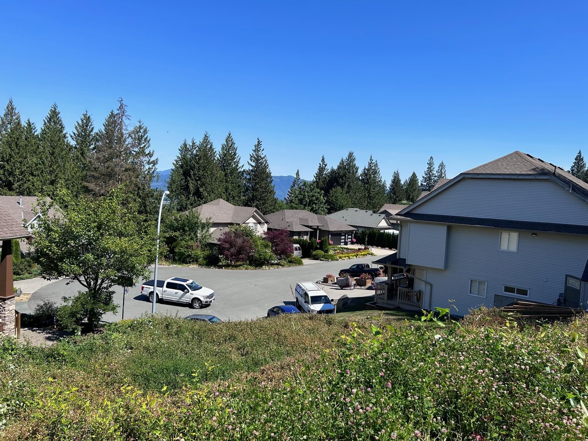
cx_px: 294
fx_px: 442
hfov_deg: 67.3
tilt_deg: -2.3
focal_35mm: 26
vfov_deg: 53.1
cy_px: 220
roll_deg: -4.6
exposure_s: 1/3571
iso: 50
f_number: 1.5
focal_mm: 5.7
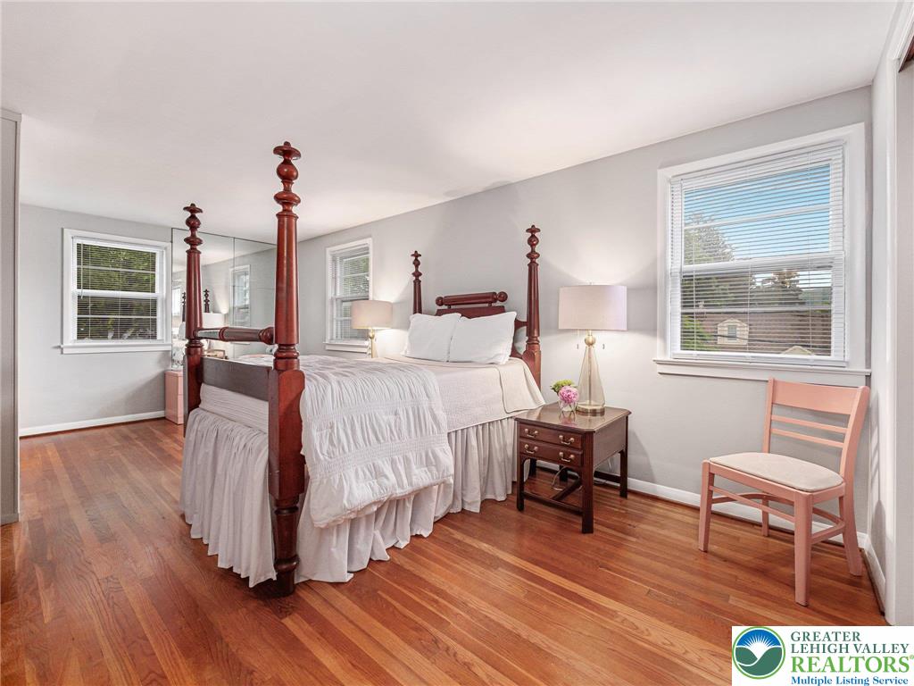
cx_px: 457
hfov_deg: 102.1
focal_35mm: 14
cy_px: 343
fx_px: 370
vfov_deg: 85.7
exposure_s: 1/6
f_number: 4.5
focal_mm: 7
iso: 200
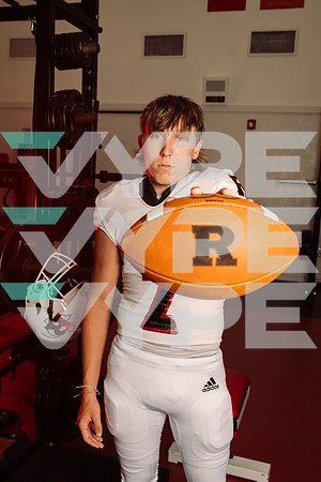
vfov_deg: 50.7
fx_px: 508
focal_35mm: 38
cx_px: 160
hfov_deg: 35.1
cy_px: 241
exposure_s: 1/250
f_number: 6.3
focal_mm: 38
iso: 250
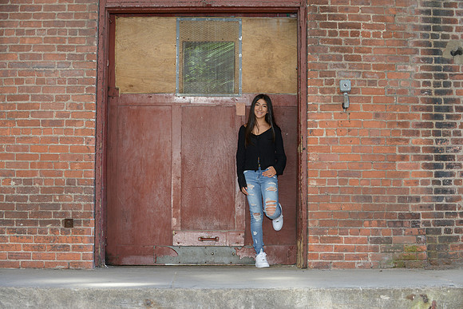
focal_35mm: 70
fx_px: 900
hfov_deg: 28.8
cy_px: 154
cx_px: 232
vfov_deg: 19.5
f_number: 6.3
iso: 500
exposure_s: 1/60
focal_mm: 70
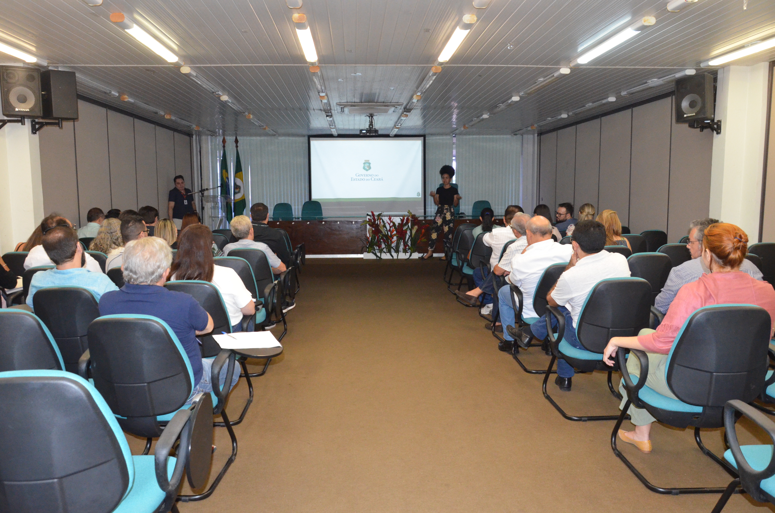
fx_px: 580
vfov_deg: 47.7
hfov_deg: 67.5
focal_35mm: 27
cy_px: 256
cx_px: 388
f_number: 7.1
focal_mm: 18
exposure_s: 1/60
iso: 3200
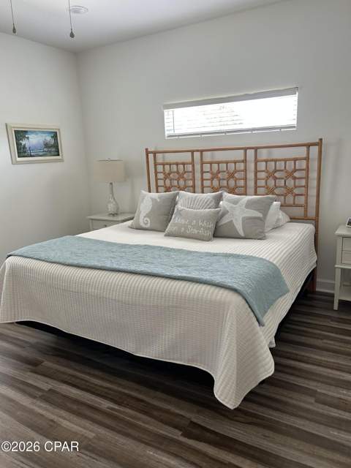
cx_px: 176
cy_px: 234
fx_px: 352
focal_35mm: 26
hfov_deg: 53.1
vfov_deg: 67.3
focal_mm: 5.7
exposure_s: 1/120
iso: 125
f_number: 1.5
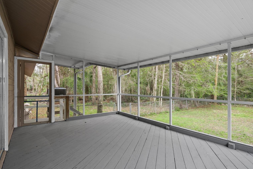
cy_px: 88
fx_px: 126
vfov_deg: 67.3
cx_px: 131
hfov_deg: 90.0
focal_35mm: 18
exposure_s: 1/2
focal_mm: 17
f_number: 8
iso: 320
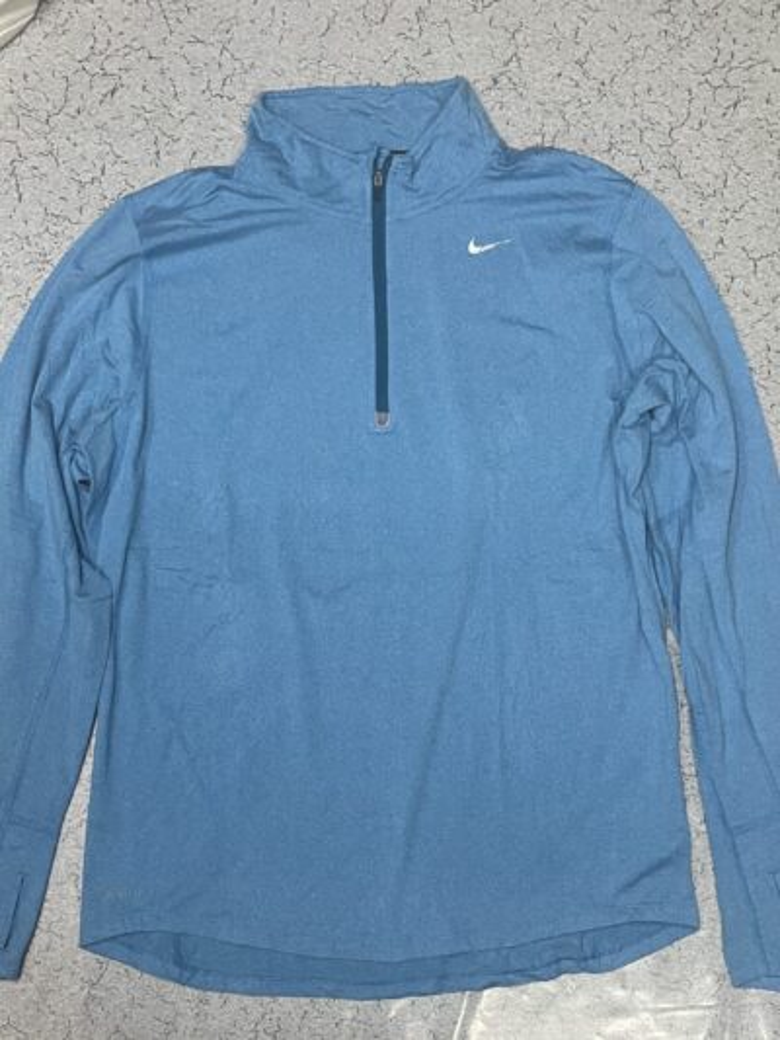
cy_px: 520
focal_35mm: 26
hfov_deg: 53.1
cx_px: 390
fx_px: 781
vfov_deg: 67.3
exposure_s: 1/50
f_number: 1.6
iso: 200
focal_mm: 4.2
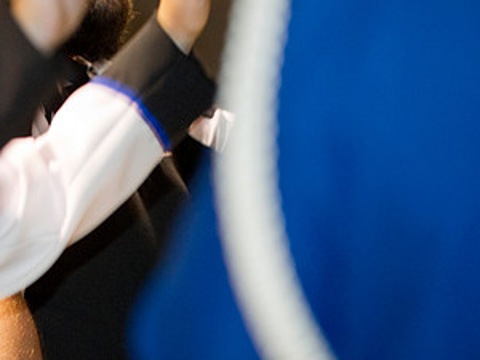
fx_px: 3480
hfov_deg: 7.9
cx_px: 67
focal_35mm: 251
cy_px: 75
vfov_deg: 5.9
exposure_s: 1/60
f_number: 2.8
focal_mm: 135
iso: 4000
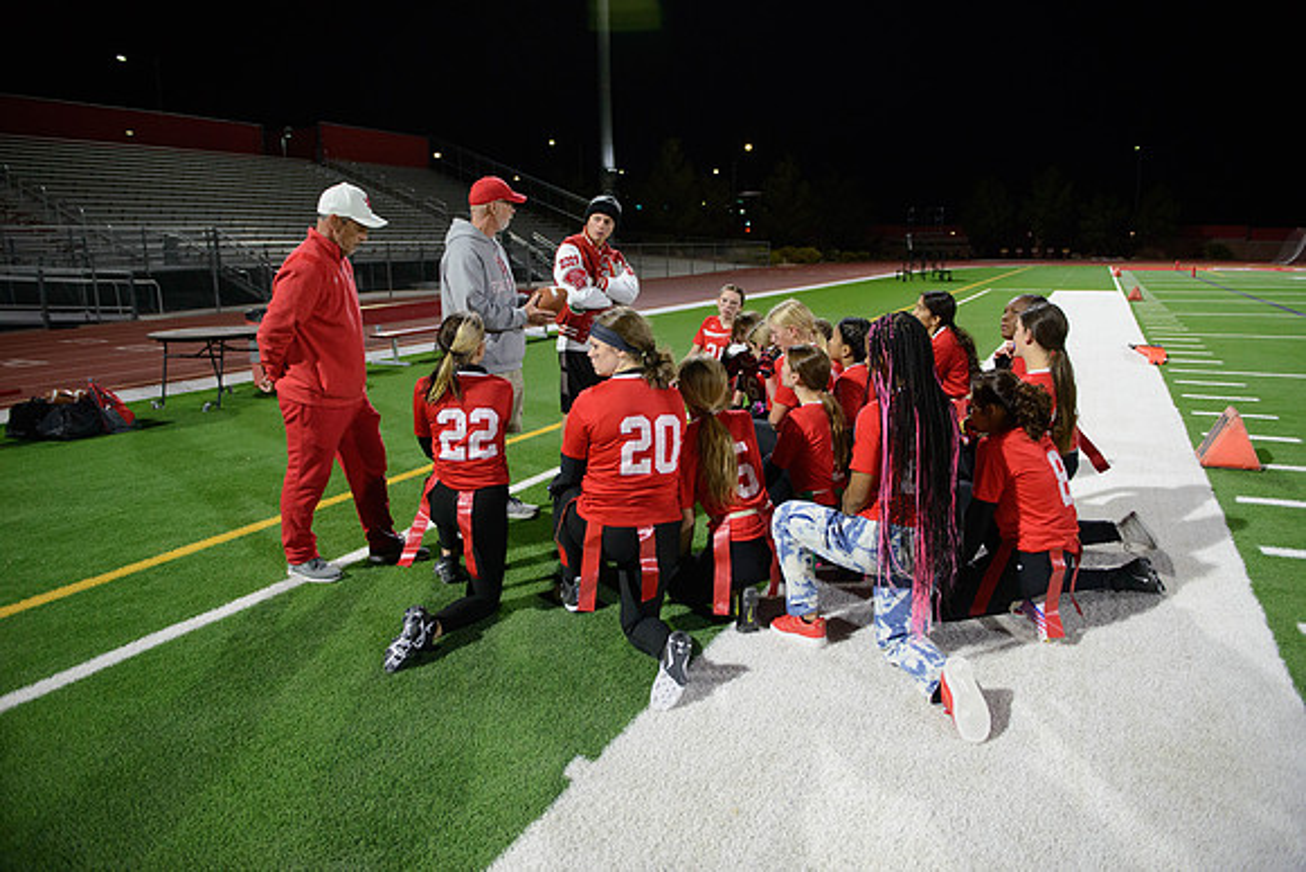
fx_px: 871
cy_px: 436
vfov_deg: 53.2
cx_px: 653
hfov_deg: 73.7
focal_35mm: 24
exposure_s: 1/320
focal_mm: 24
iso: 3200
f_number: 2.8
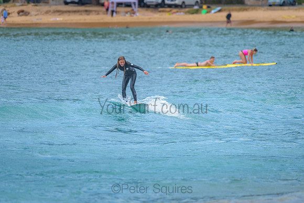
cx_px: 127
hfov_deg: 3.4
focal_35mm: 613
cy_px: 79
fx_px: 5177
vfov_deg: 2.2
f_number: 5.6
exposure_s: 1/2000
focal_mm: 500
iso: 320
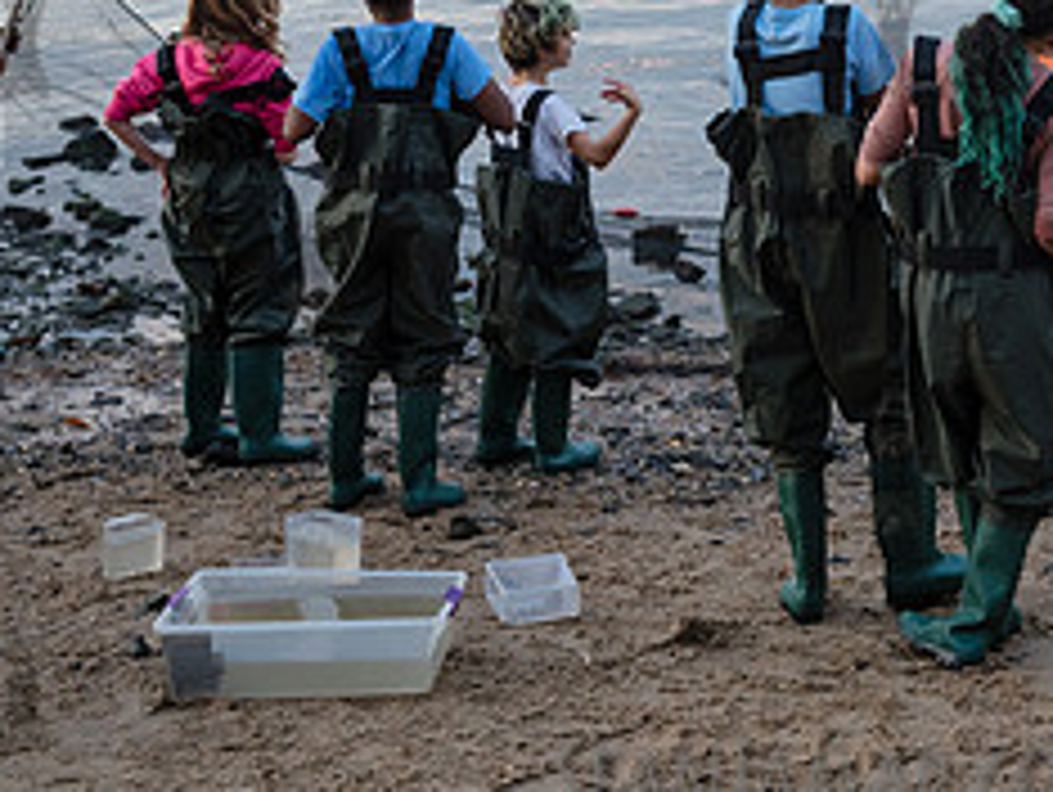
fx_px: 2345
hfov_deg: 24.8
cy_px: 20
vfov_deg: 18.7
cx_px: 891
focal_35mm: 77
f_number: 4
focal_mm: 32
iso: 800
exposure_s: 1/250
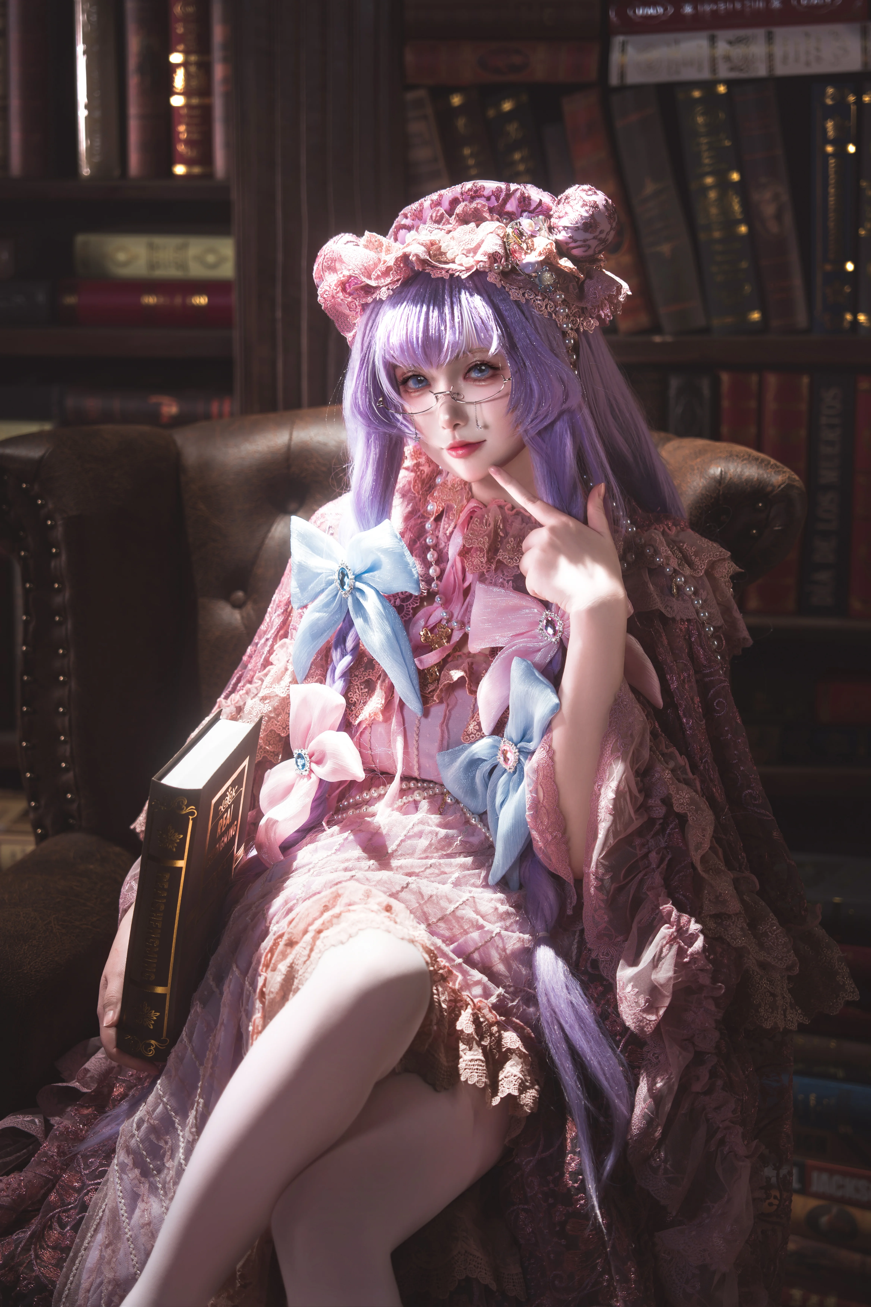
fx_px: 3810
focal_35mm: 105
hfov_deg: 13.0
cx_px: 436
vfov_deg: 19.5
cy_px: 654
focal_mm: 105
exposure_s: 1/100
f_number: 2.8
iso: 100
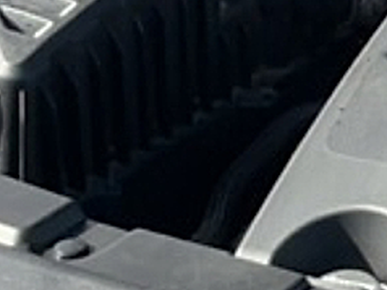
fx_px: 2246
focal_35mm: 201
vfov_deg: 7.4
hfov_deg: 9.1
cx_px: 855
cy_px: 42
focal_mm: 3
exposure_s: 1/504
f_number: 1.8
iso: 25
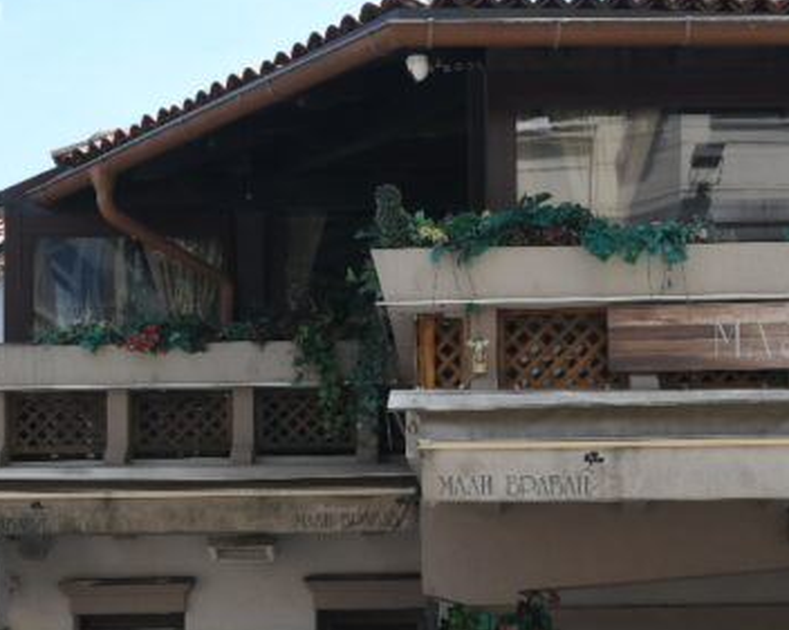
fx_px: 1913
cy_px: 553
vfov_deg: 18.4
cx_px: 560
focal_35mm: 82
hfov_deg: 23.1
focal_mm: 30
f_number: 9
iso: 400
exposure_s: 1/500
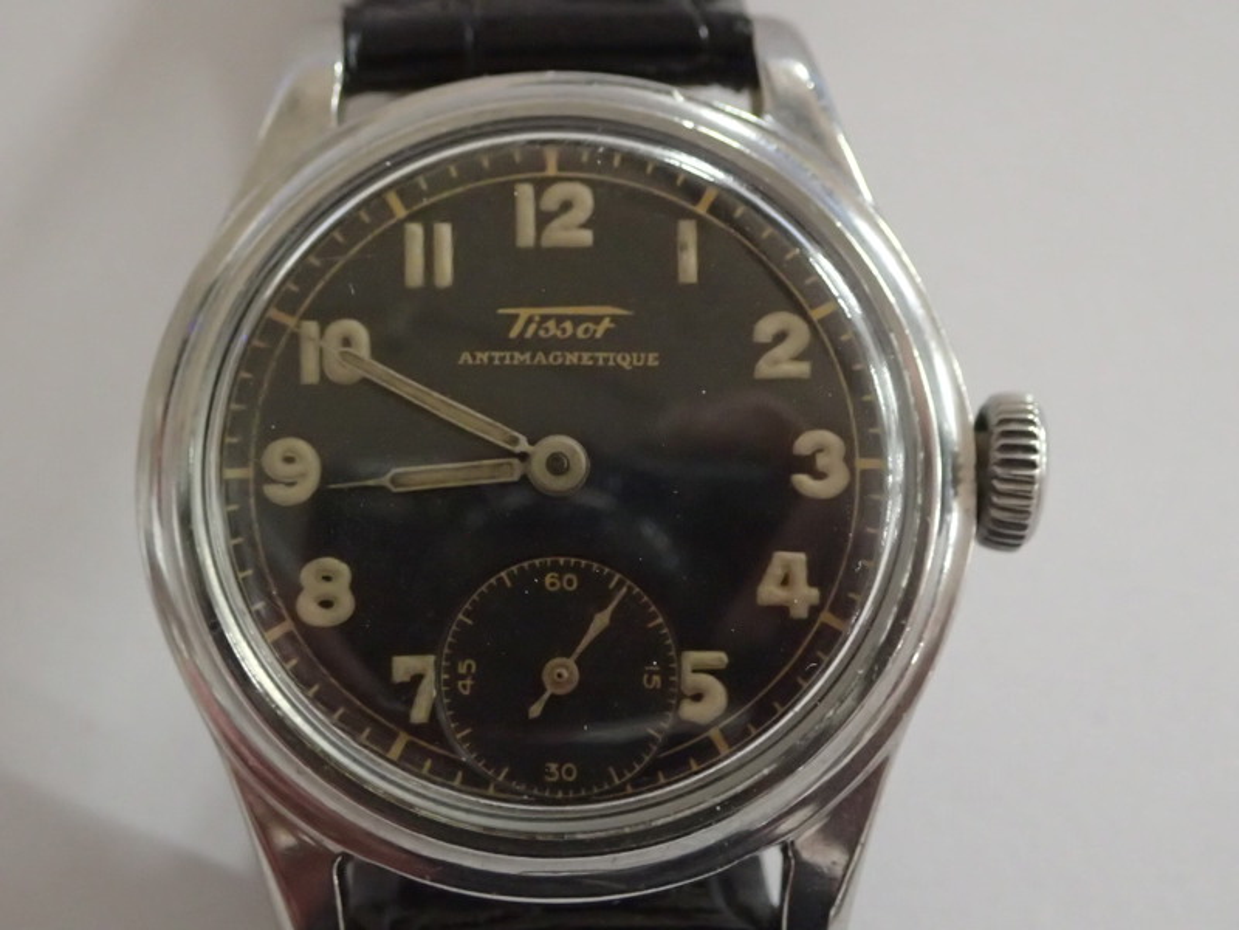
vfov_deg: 21.0
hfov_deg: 27.8
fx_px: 2505
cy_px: 465
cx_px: 620
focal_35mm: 70
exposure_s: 1/15
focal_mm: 12.6
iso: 1600
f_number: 4
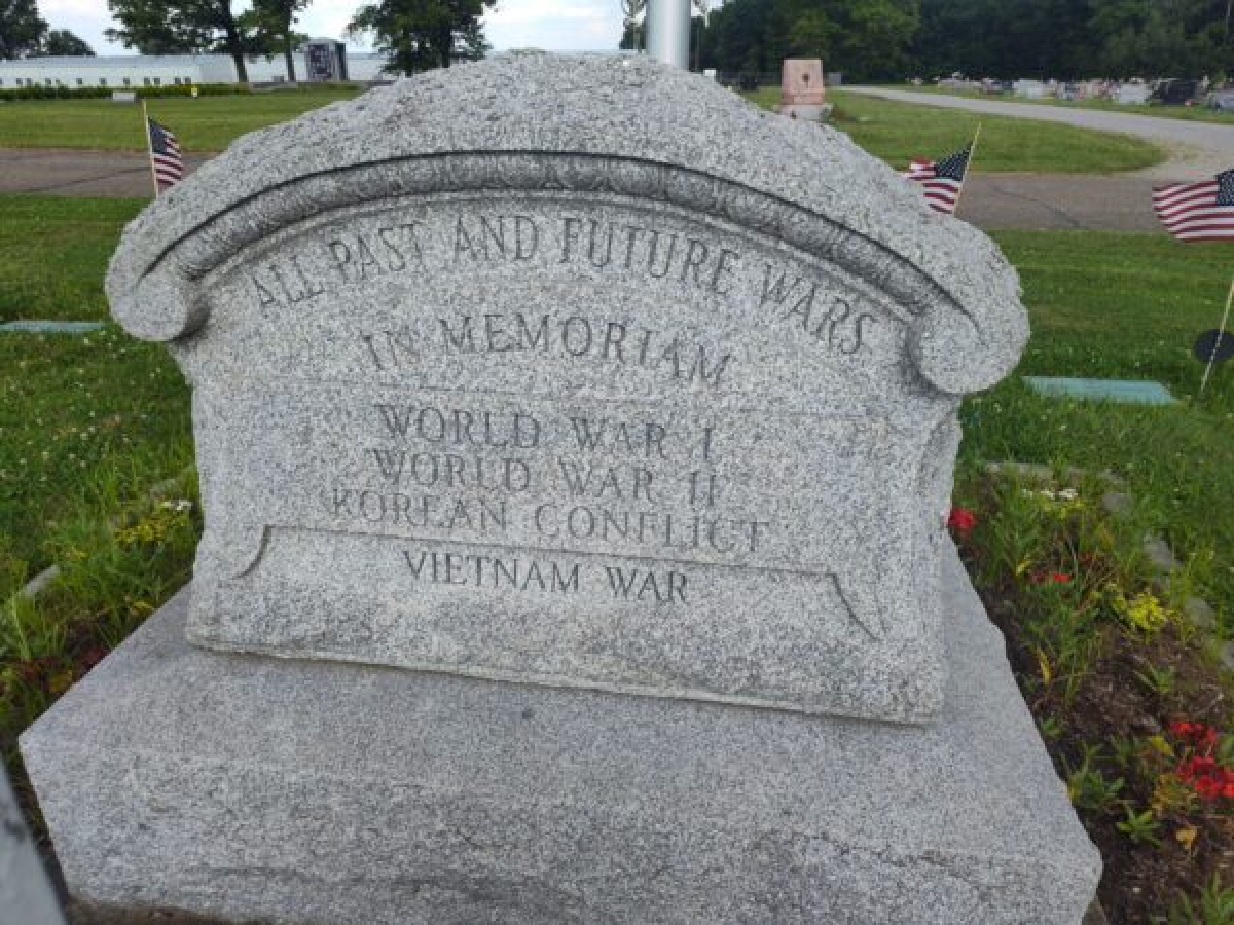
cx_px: 617
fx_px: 820
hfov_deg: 73.9
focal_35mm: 23
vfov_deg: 58.9
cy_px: 462
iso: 100
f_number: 1.8
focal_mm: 5.56
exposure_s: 1/513
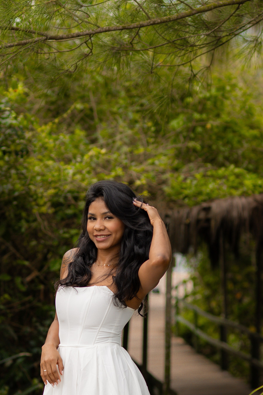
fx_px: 2148
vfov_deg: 10.5
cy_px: 263
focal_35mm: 196
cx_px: 127
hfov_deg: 7.0
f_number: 3.2
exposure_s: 1/320
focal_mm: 85
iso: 200
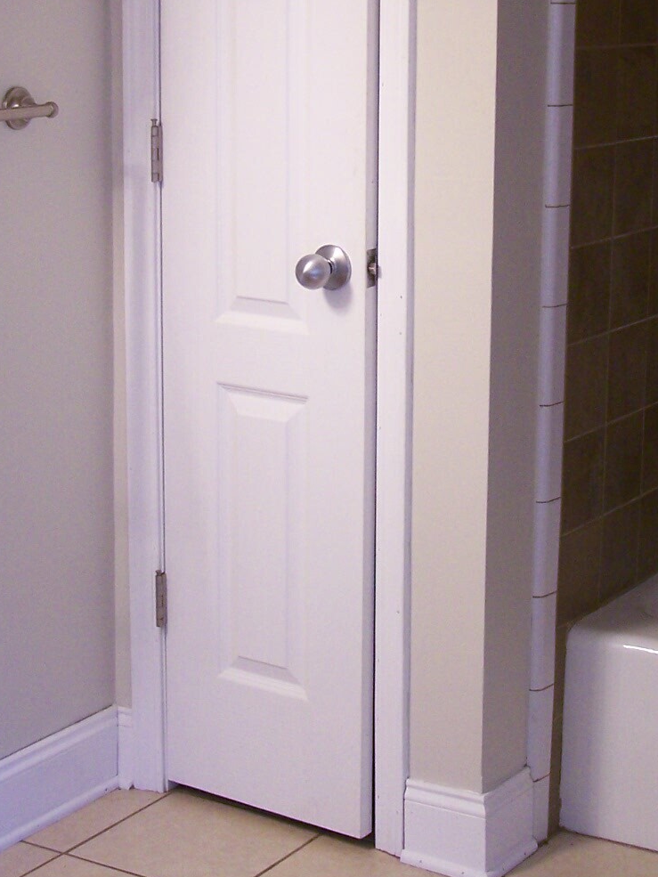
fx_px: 2002
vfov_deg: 24.6
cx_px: 417
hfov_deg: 18.6
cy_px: 271
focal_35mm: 79
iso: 160
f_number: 2.8
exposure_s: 1/25
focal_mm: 6.3
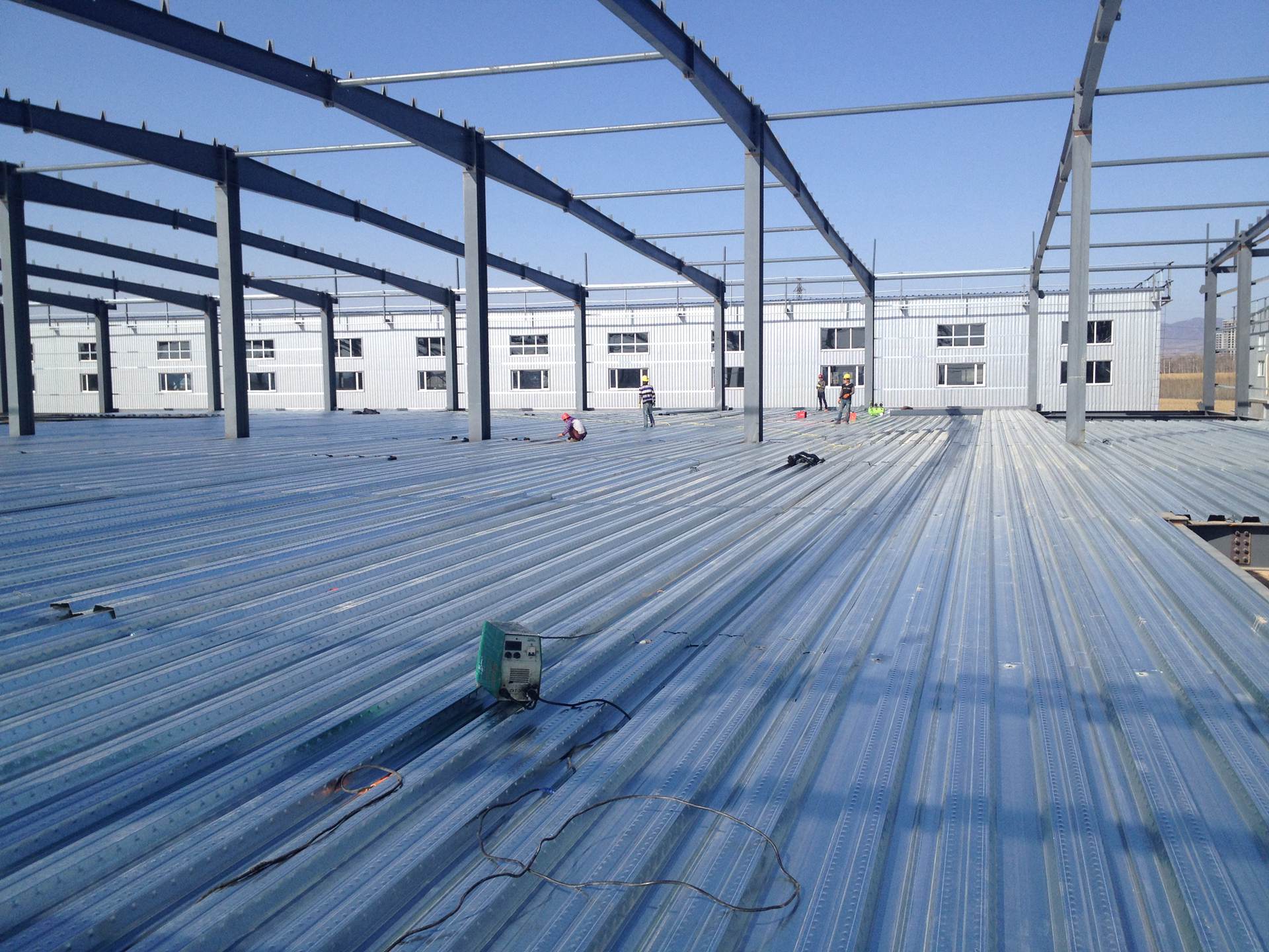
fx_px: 1283
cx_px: 634
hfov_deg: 52.6
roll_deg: +0.1
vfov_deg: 40.7
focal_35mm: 35
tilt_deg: -2.4
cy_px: 476
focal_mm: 4.28
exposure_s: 1/2045
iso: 50
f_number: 2.4
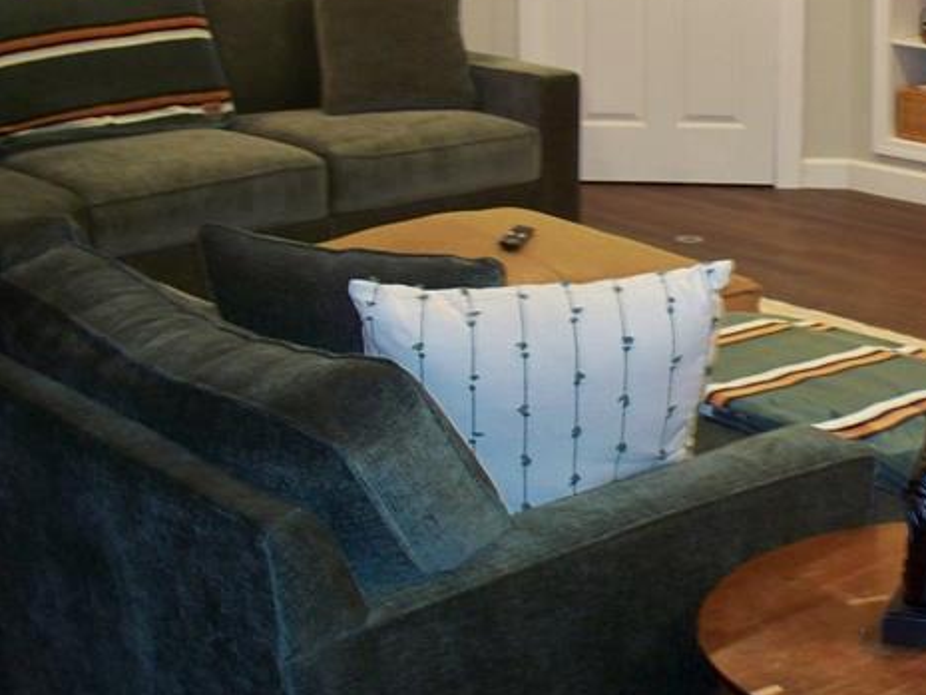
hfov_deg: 24.5
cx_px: 858
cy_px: 193
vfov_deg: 19.0
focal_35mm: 77
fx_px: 2060
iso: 200
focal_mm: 7.54
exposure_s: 1/30
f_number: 2.8
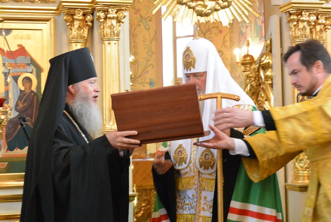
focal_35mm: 74
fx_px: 681
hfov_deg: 27.3
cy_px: 111
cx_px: 166
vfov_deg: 18.5
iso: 3200
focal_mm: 27.5
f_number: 5.6
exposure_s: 1/60
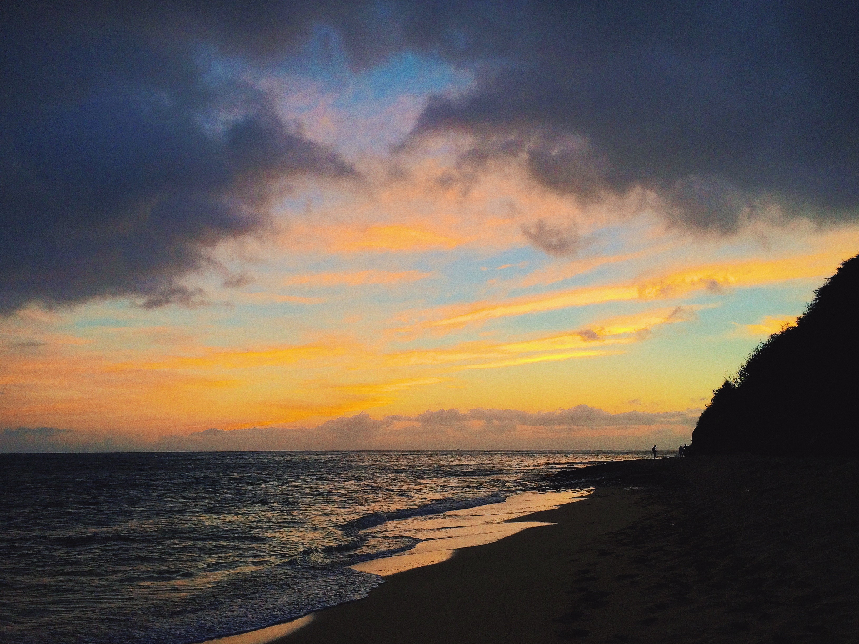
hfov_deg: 60.0
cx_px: 430
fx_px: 744
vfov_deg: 46.8
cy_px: 322
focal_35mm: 30
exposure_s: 1/243
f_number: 2.2
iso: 32
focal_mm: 4.12
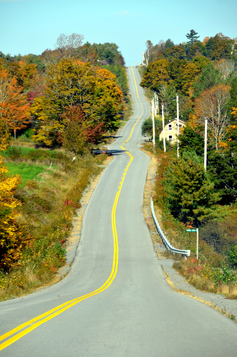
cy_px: 178
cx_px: 118
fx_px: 1934
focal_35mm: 195
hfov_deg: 7.0
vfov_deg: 10.6
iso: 100
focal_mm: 130
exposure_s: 1/250
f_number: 8
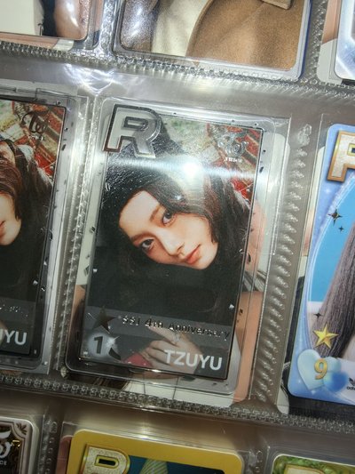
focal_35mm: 25
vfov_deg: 69.4
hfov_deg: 54.9
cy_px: 237
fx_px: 342
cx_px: 178
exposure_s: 1/120
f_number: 2
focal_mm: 2.32
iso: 581
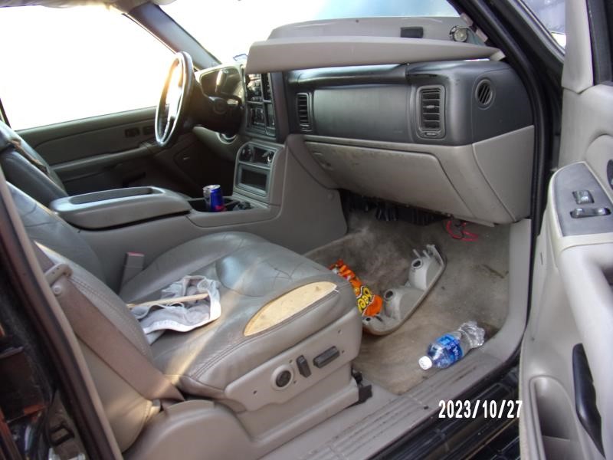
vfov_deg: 56.8
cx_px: 306
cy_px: 230
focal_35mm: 24
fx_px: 425
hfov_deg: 71.6
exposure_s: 1/34
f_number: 3.3
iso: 82
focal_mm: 4.3
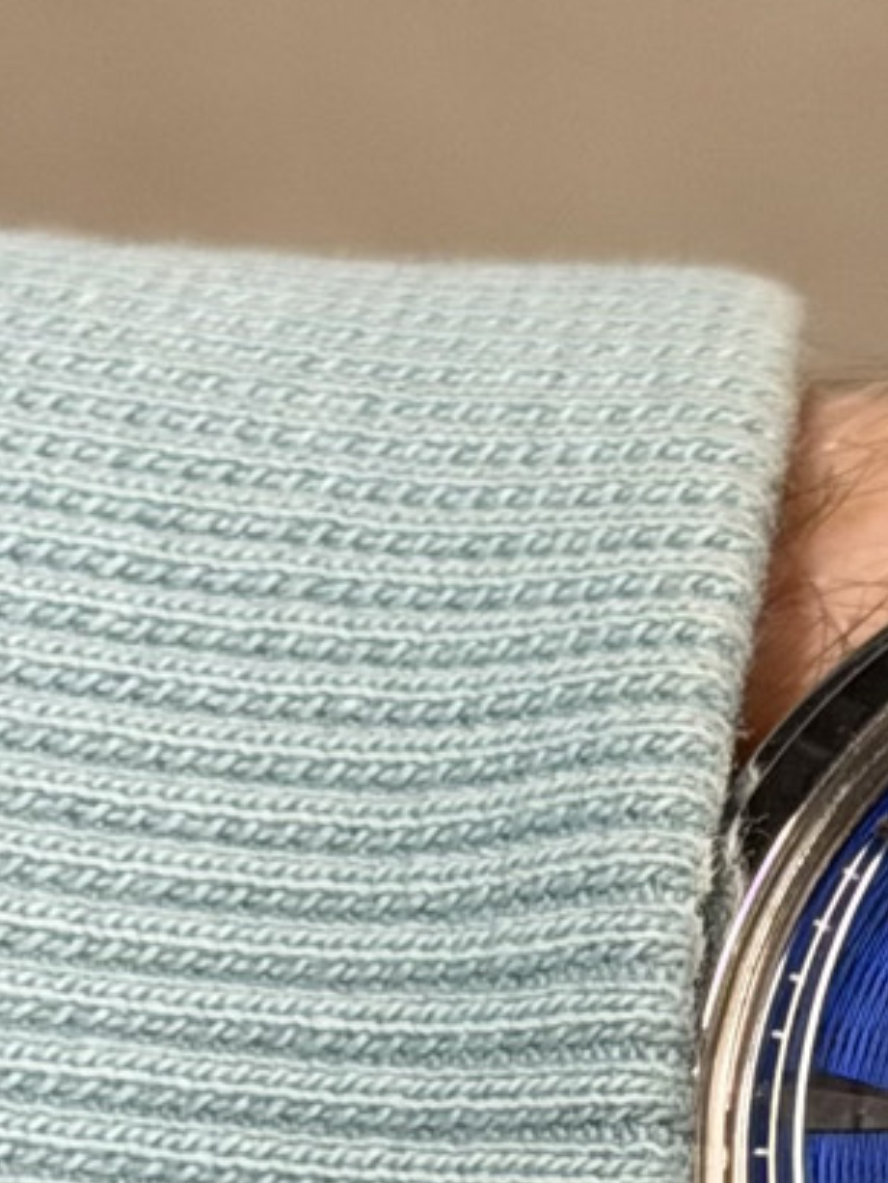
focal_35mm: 176
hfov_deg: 8.3
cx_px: 1257
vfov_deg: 10.9
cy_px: 1686
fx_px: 6017
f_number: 1.78
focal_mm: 6.76
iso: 250
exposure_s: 1/50
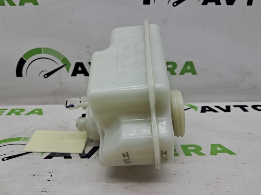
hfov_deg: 65.4
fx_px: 203
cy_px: 98
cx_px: 130
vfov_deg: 51.3
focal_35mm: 27
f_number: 1.8
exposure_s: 1/120
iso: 50
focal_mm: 4
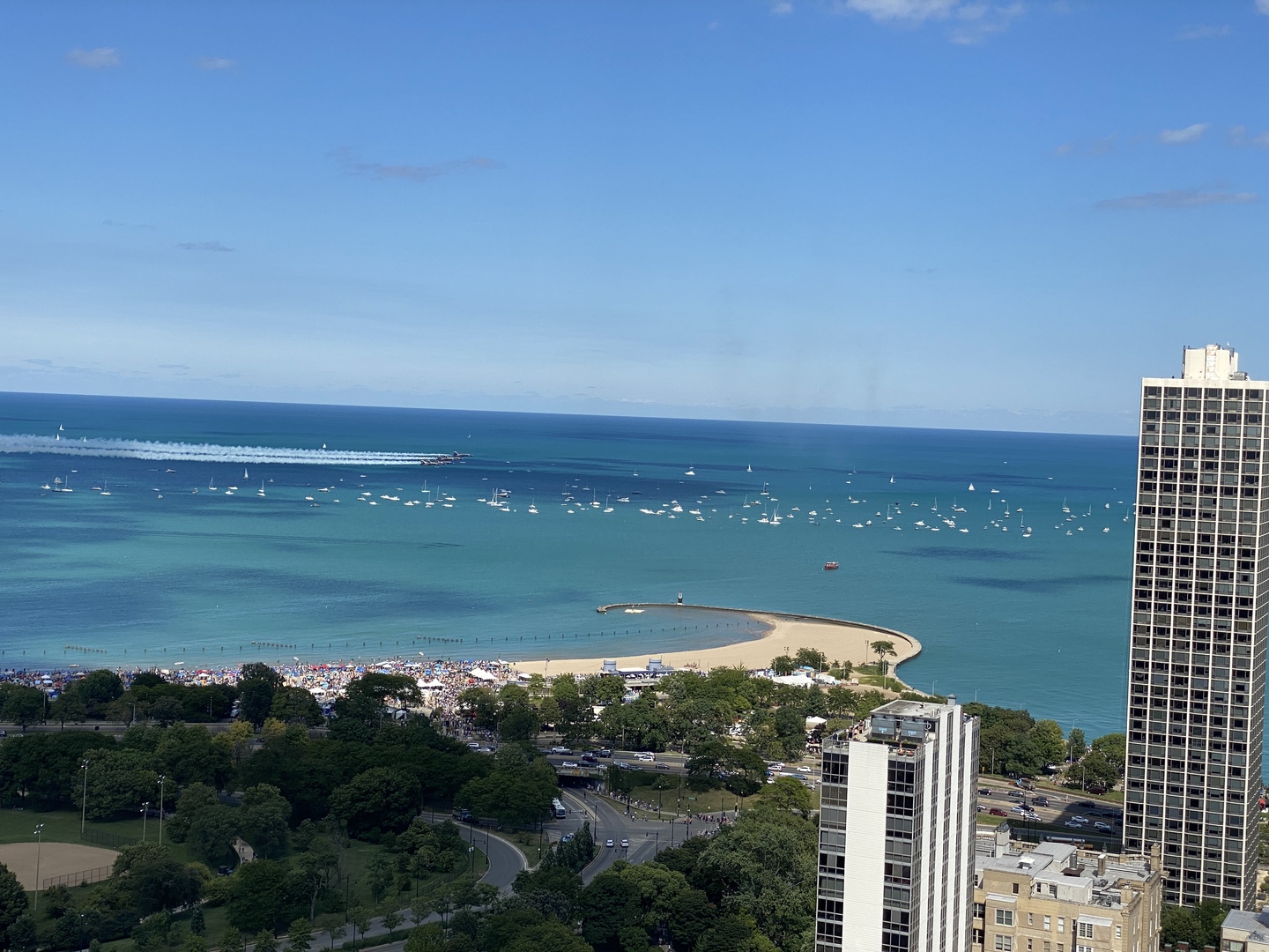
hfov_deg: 36.8
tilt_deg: -2.7
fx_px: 1906
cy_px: 476
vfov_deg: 28.0
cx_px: 634
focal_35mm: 52
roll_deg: -2.2
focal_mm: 6
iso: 20
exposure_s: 1/2083
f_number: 2
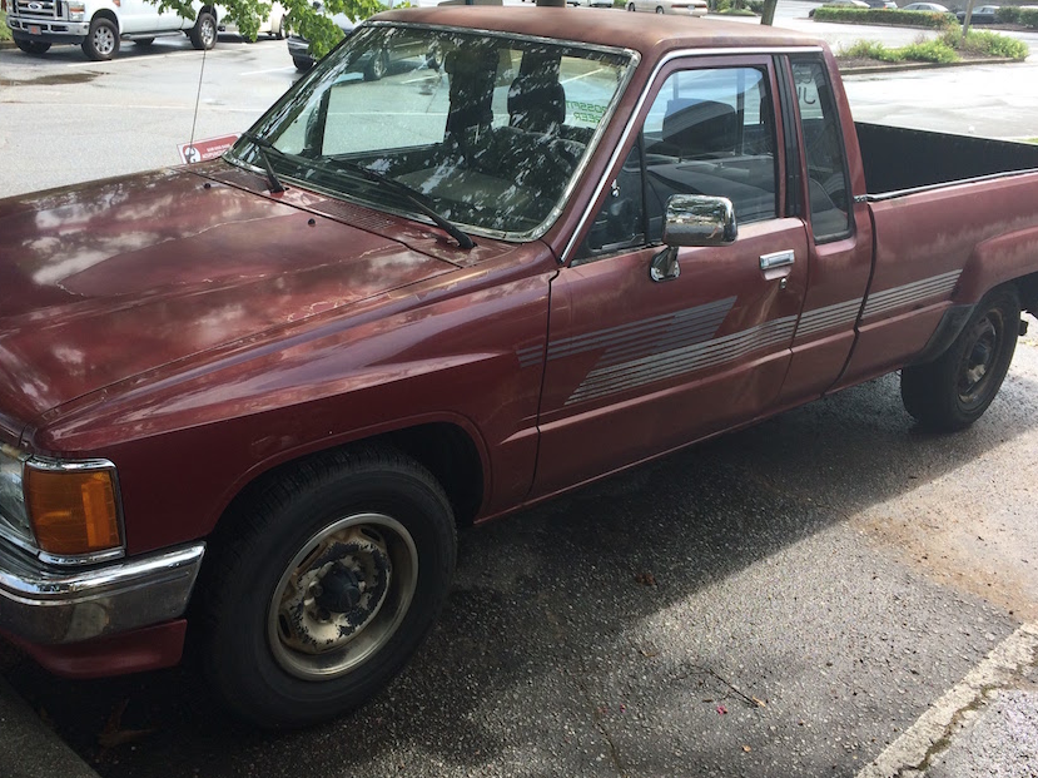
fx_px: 1049
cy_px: 382
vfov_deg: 40.7
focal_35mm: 35
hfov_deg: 52.6
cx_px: 467
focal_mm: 4.15
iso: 32
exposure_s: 1/406
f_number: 2.2
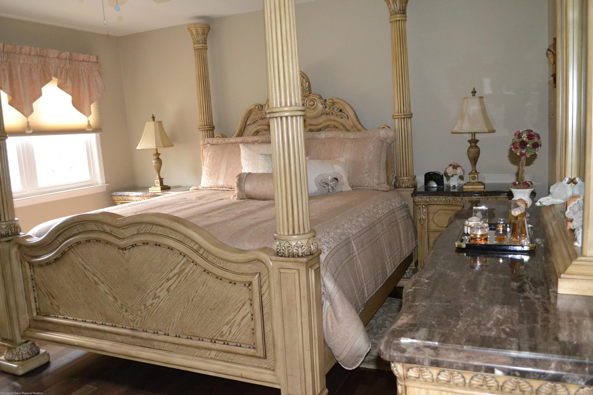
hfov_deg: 65.5
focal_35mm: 28
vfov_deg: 46.4
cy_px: 201
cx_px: 299
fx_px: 461
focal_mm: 18
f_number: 3.5
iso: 3200
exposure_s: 1/60
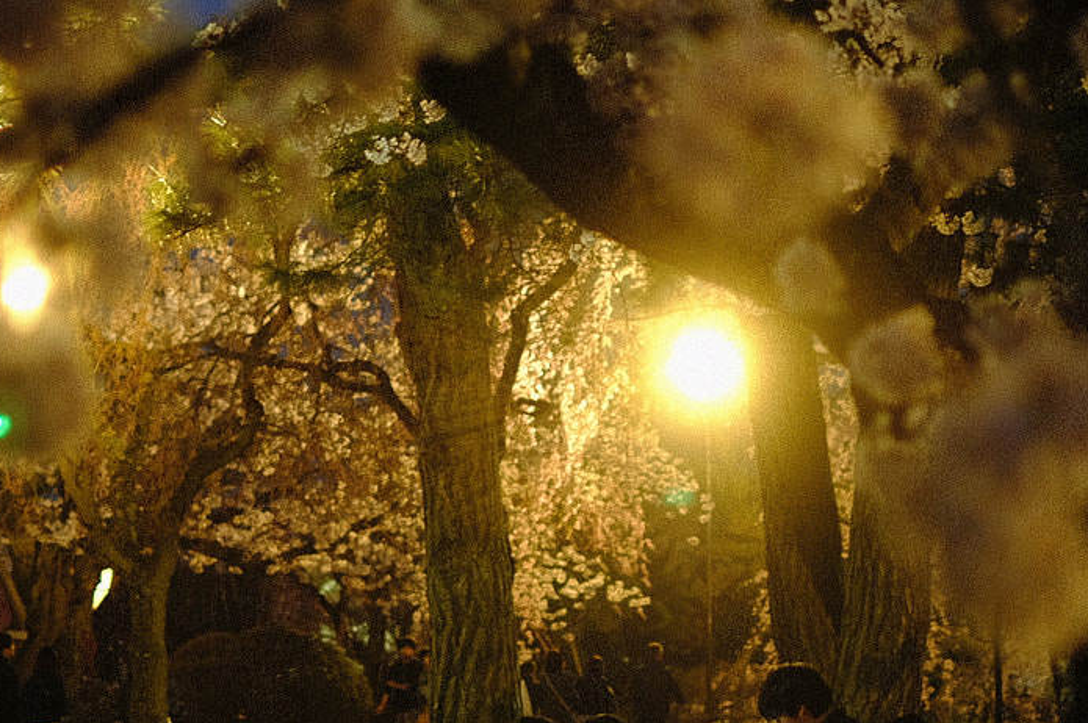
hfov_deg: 16.8
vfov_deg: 11.2
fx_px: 3684
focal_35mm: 122
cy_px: 394
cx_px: 352
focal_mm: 35
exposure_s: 1/20
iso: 400
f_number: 1.4
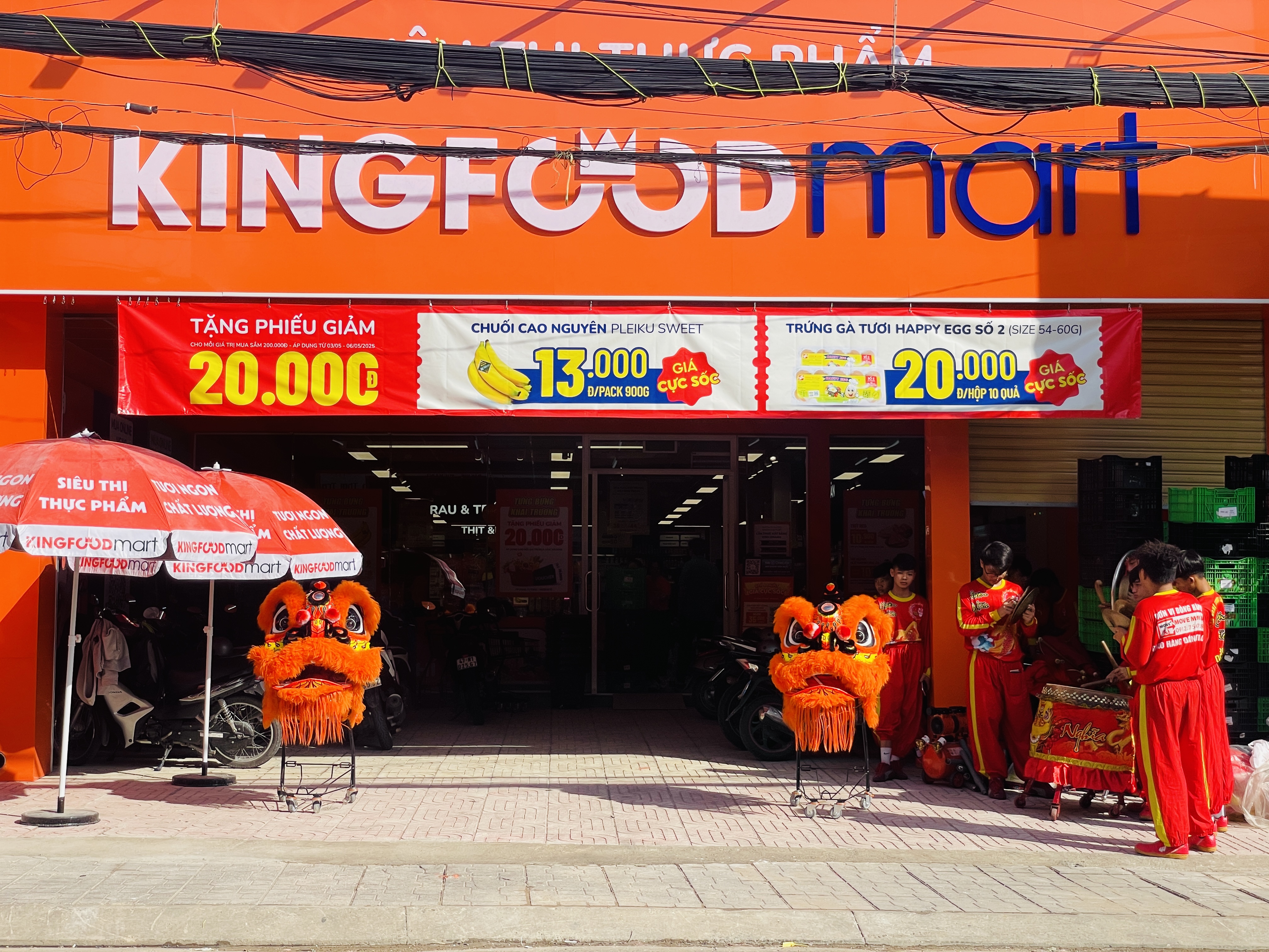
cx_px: 634
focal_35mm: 52
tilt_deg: +3.7
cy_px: 476
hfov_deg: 36.8
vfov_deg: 28.0
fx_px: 1906
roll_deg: +0.6
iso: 25
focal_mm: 6
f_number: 2
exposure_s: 1/1597
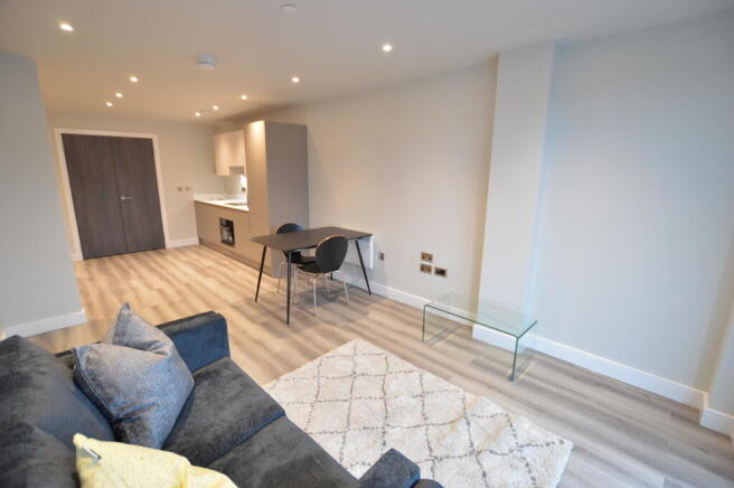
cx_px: 367
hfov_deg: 100.4
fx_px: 306
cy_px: 244
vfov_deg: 77.2
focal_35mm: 15
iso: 250
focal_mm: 10
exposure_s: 1/15
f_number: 3.5
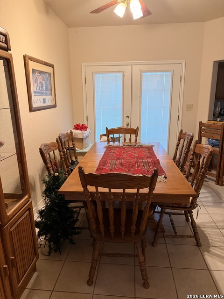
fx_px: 207
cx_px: 112
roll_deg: -0.3
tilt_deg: -12.8
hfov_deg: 56.8
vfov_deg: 71.6
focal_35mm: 24
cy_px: 150
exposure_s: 1/60
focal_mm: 6.76
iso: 640
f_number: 1.78
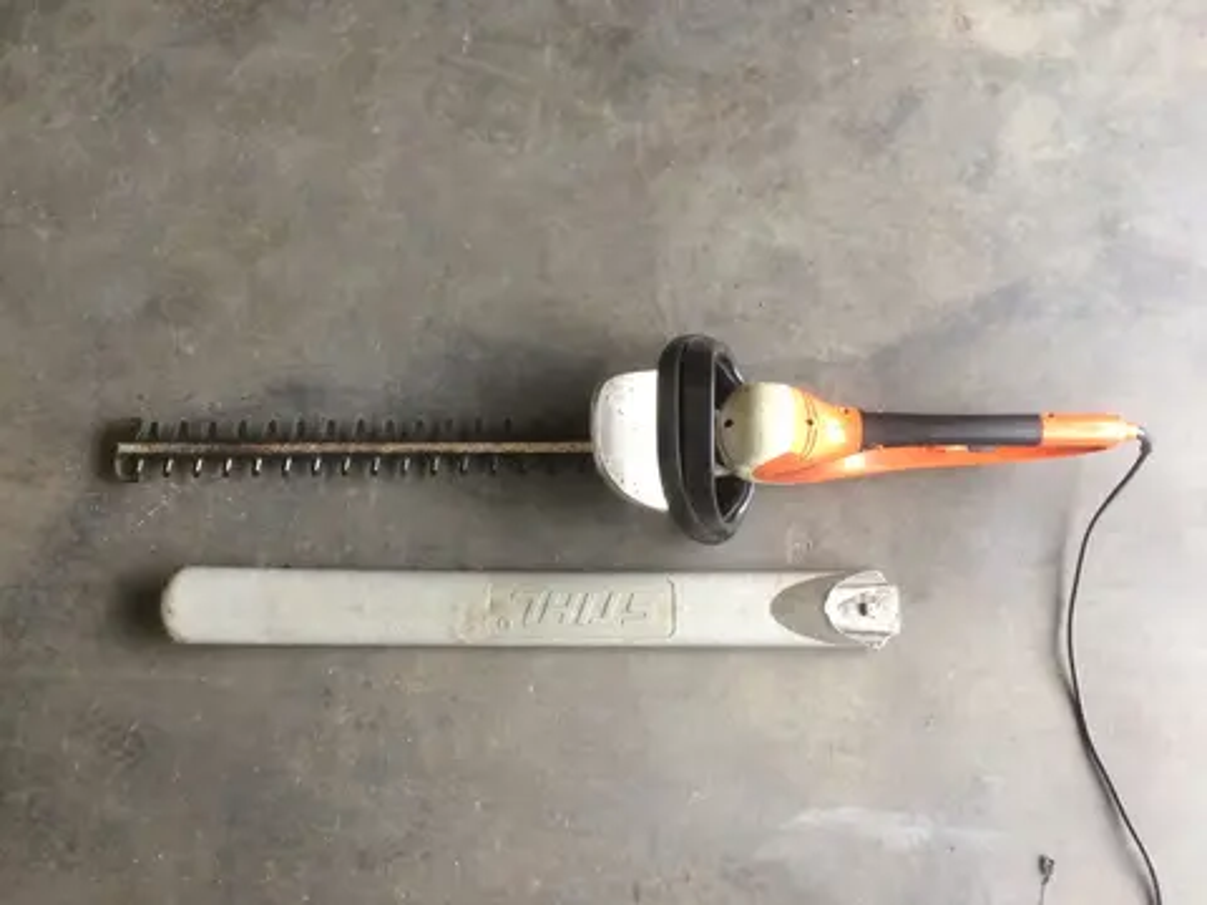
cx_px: 604
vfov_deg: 48.2
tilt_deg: -80.0
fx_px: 1011
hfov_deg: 61.7
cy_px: 452
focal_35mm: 29
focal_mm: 4.15
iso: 40
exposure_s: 1/33
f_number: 2.2
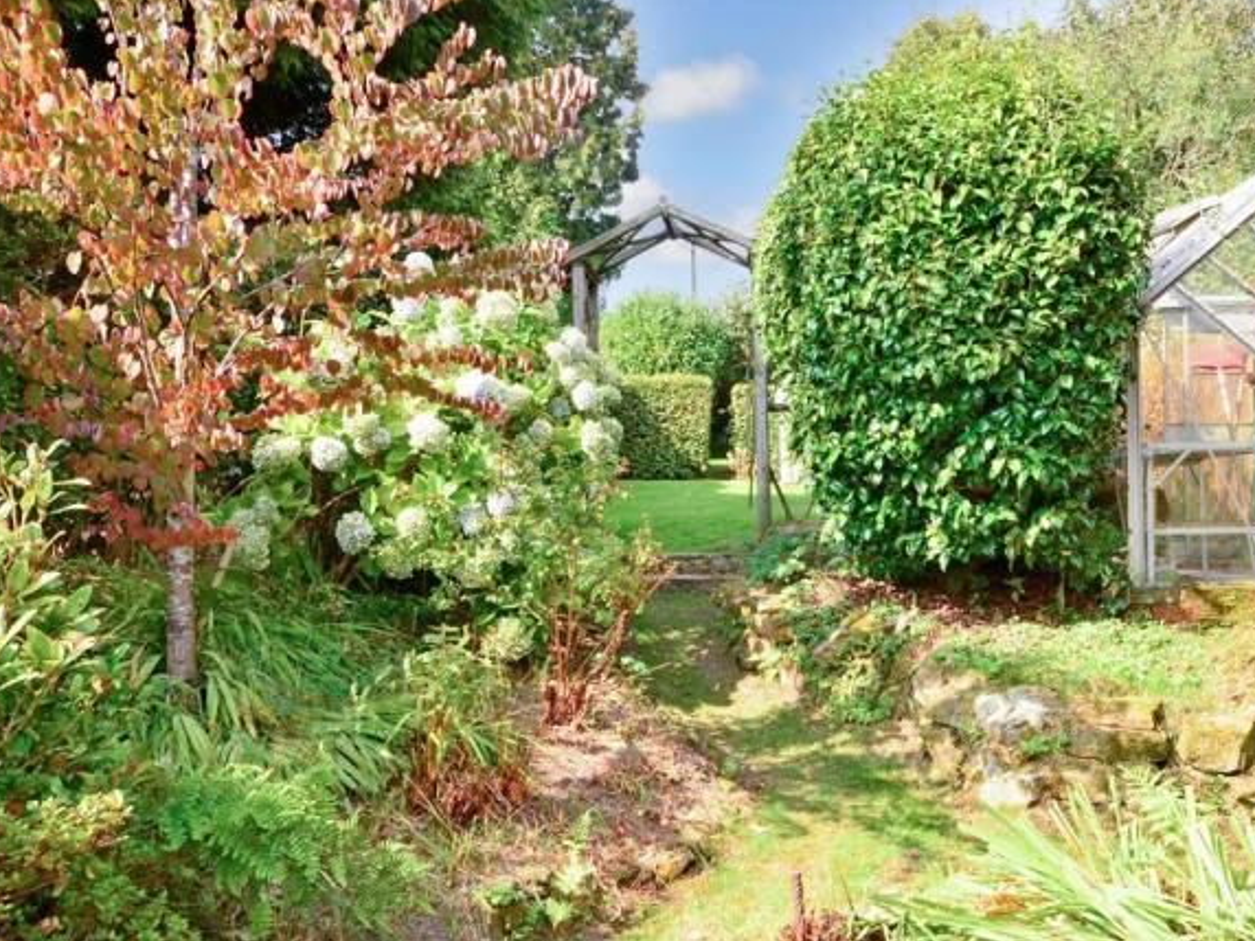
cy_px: 469
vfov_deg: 42.9
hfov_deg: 55.2
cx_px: 691
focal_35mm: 33
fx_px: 1196
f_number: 14
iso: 200
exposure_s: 1/20
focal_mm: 20
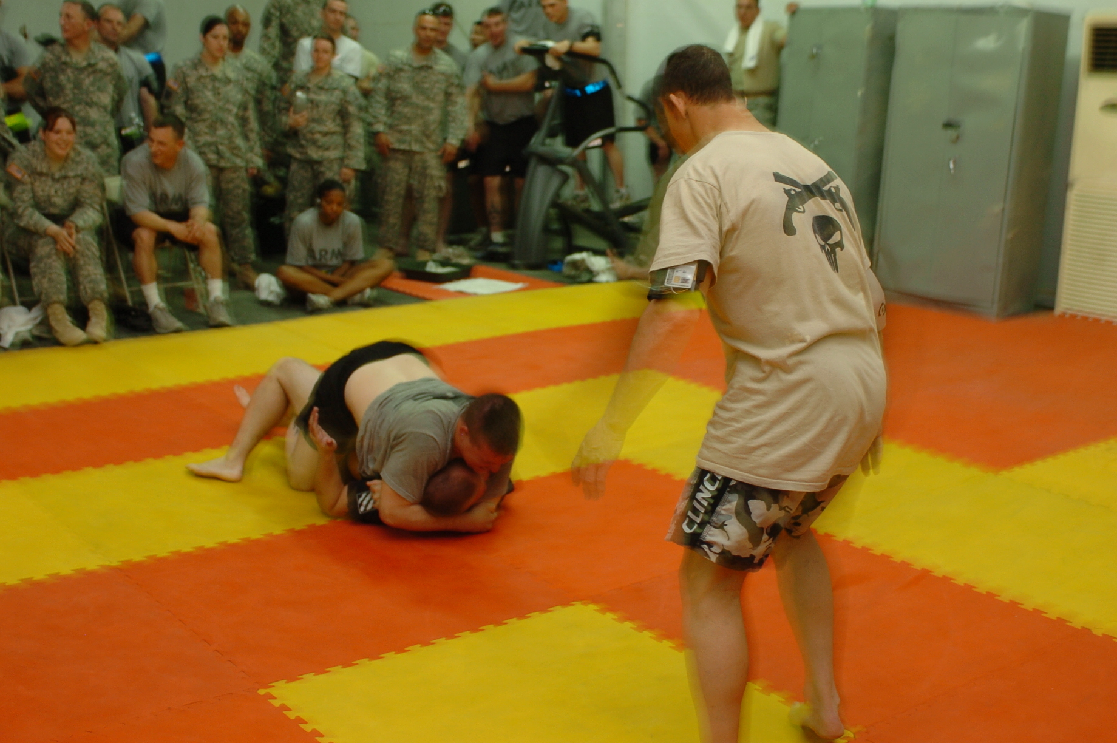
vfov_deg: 31.8
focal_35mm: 42
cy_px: 372
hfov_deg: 46.4
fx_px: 1302
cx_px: 558
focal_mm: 28
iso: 200
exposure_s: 1/6
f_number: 2.8
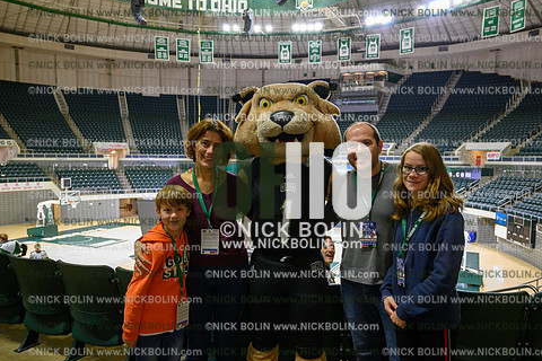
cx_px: 291
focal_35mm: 29
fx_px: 437
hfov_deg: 63.6
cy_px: 196
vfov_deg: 44.9
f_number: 4
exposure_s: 1/50
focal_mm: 24
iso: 2000
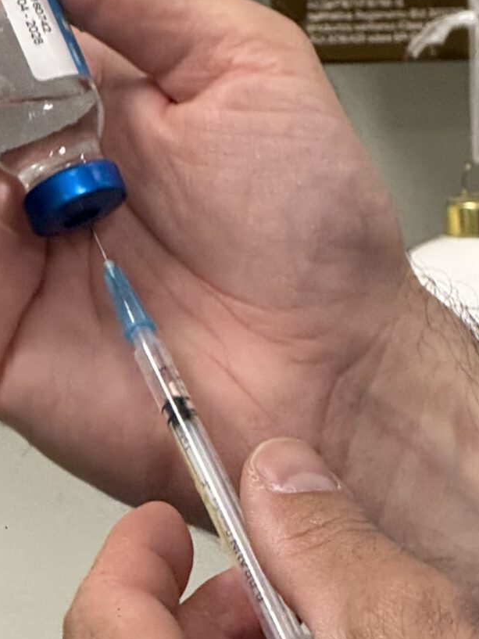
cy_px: 343
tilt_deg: -10.9
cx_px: 109
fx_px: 6935
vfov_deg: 5.3
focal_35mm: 376
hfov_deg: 4.0
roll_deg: +1.2
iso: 125
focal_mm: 15.66
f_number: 2.8
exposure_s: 1/50
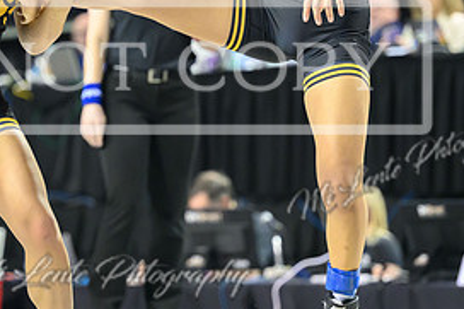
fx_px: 3297
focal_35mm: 256
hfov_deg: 8.0
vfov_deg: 5.4
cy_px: 140
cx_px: 123
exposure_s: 1/800
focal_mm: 105
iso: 5000
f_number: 2.8
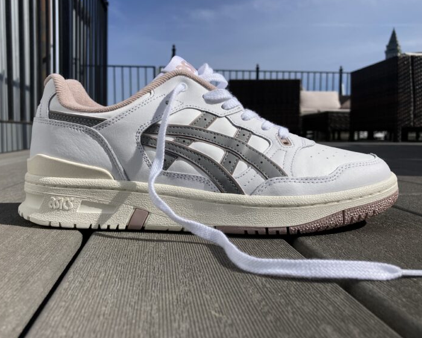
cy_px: 165
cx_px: 195
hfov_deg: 58.7
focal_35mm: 30
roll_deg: +0.0
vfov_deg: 48.5
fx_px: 375
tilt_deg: -3.1
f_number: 1.8
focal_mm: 3.99
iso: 20
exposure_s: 1/6944
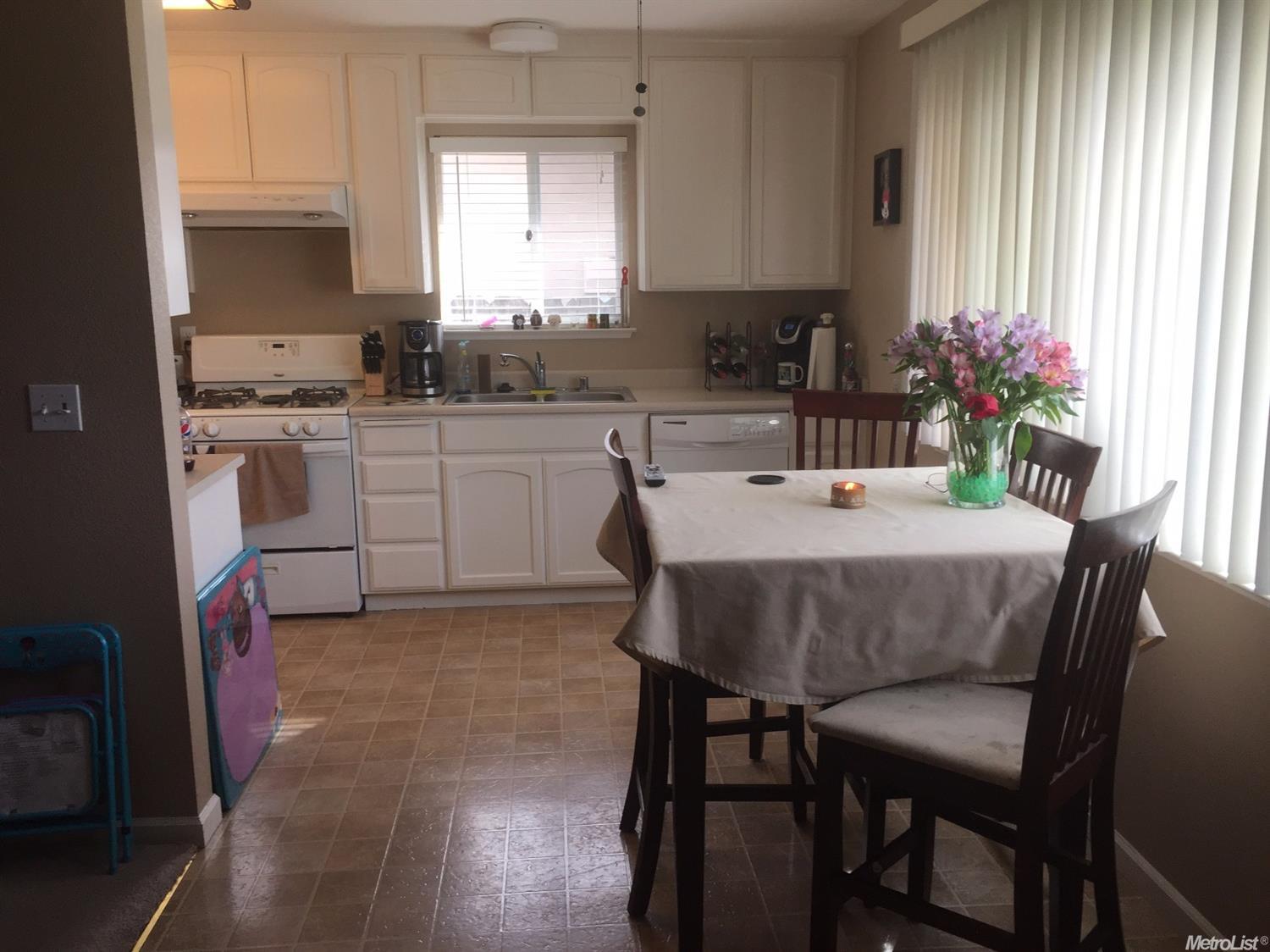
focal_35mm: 29
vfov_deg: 48.2
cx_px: 635
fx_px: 1064
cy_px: 476
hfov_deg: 61.7
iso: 50
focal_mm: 4.15
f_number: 2.2
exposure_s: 1/120
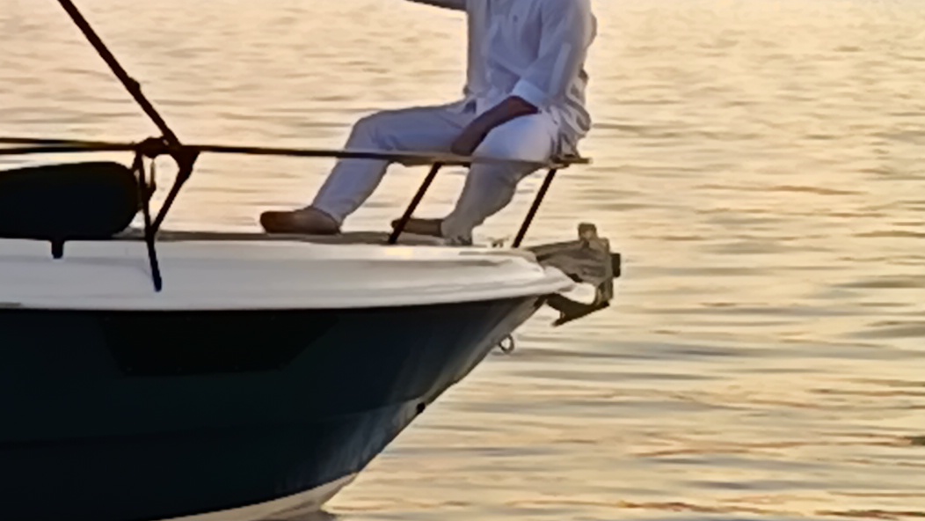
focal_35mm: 203
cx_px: -471
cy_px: 165
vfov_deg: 6.0
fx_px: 4980
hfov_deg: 10.3
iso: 135
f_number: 1.75
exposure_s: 1/100
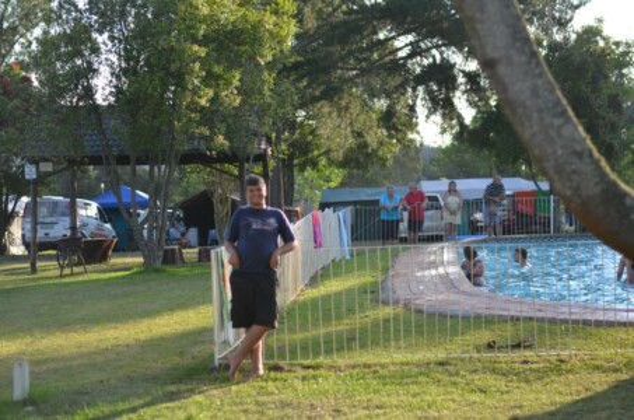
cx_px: 317
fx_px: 1318
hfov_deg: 27.0
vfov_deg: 18.1
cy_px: 210
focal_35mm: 75
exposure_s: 1/1600
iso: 160
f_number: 1.8
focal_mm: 50
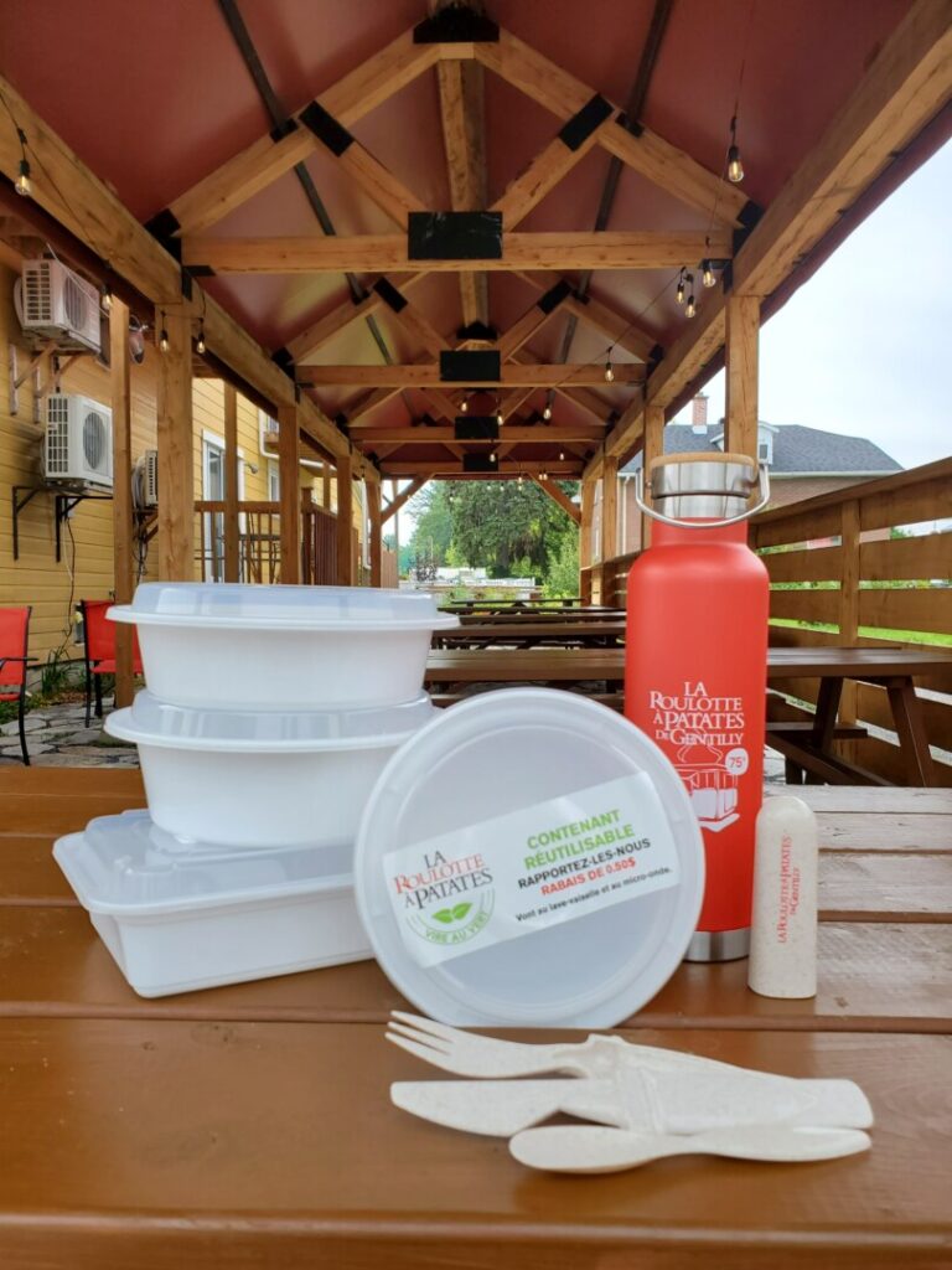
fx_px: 953
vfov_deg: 67.3
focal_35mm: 26
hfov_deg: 53.1
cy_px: 635
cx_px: 476
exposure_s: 1/511
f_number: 2.4
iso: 50
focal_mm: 4.3
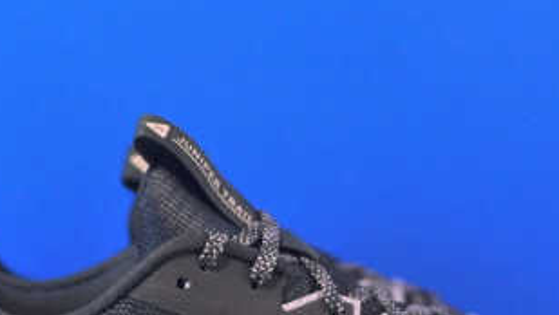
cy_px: 202
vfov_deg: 6.0
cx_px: 233
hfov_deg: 10.6
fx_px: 3010
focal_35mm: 203
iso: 250
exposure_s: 1/320
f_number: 2.5
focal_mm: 50
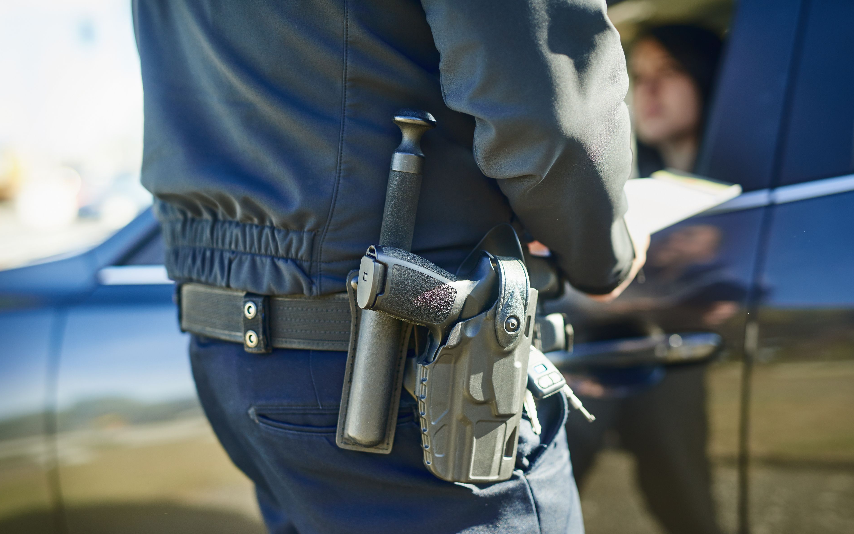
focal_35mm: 52
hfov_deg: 38.9
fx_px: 1210
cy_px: 287
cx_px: 426
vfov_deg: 24.9
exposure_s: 1/1250
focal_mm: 50
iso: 200
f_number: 1.8
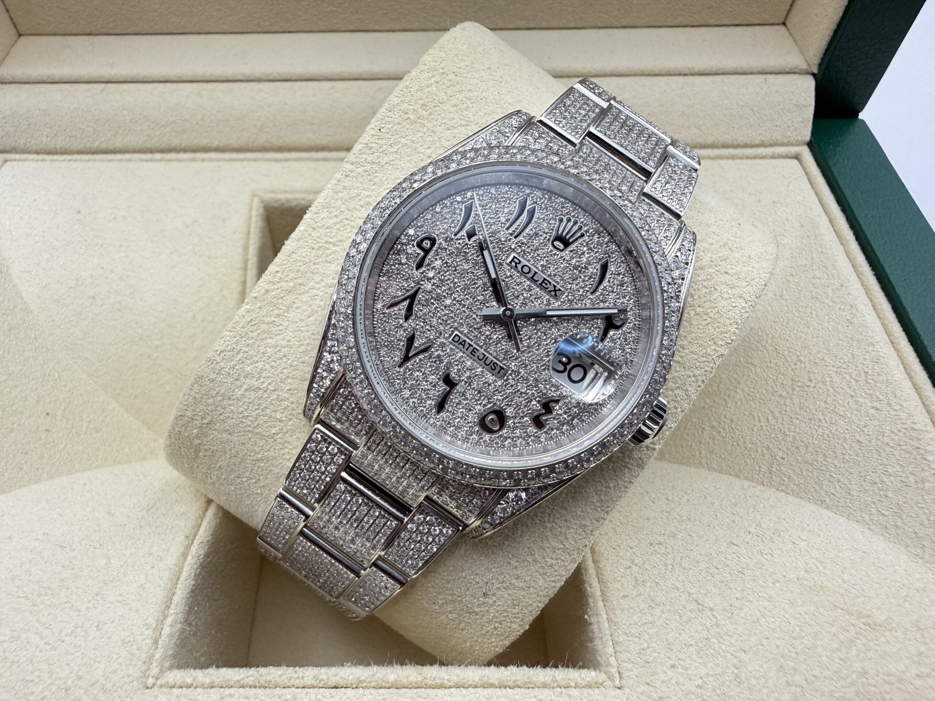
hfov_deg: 71.6
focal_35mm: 24
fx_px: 648
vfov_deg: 56.8
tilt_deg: -53.5
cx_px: 468
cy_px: 350
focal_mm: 2.22
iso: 125
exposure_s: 1/100
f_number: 2.2
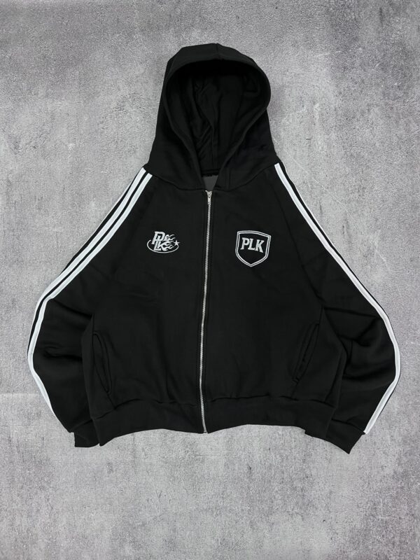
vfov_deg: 67.3
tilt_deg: -86.0
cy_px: 280
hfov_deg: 53.1
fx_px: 421
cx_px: 210
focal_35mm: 26
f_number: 1.5
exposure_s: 1/60
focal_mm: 5.7
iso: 125
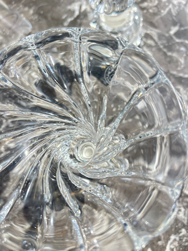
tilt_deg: -72.8
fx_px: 188
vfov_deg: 67.3
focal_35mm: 26
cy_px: 126
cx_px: 94
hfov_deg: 53.1
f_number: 1.5
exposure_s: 1/1645
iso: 50
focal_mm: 5.7
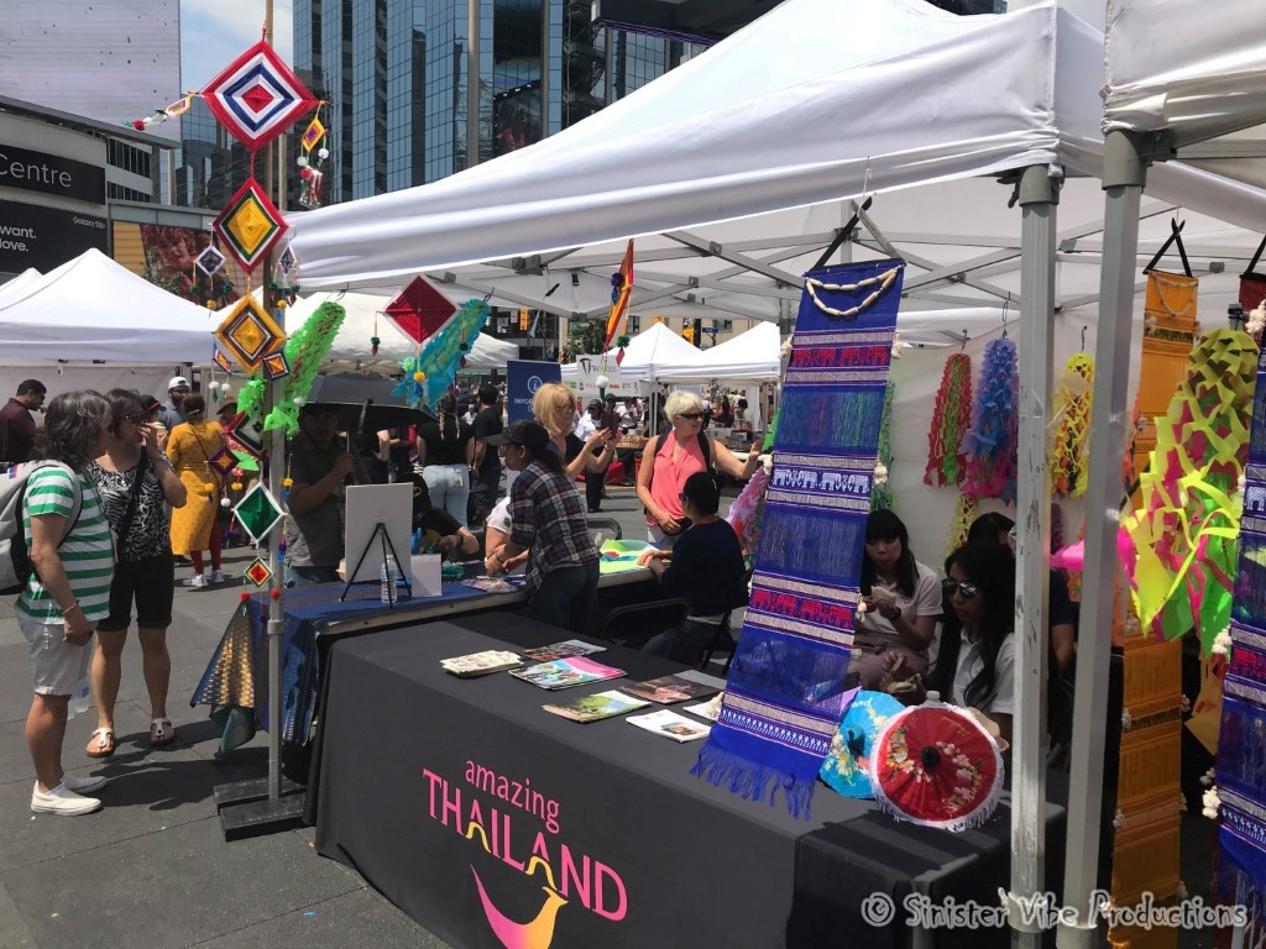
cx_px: 633
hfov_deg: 63.4
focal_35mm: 28
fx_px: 1024
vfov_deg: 49.7
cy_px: 474
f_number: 1.8
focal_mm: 3.99
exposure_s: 1/2900
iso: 20
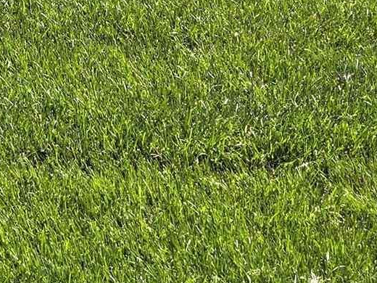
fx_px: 1481
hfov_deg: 12.7
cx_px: -375
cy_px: -514
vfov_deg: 9.1
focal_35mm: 136
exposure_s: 1/714
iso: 12
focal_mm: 6.3
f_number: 1.7
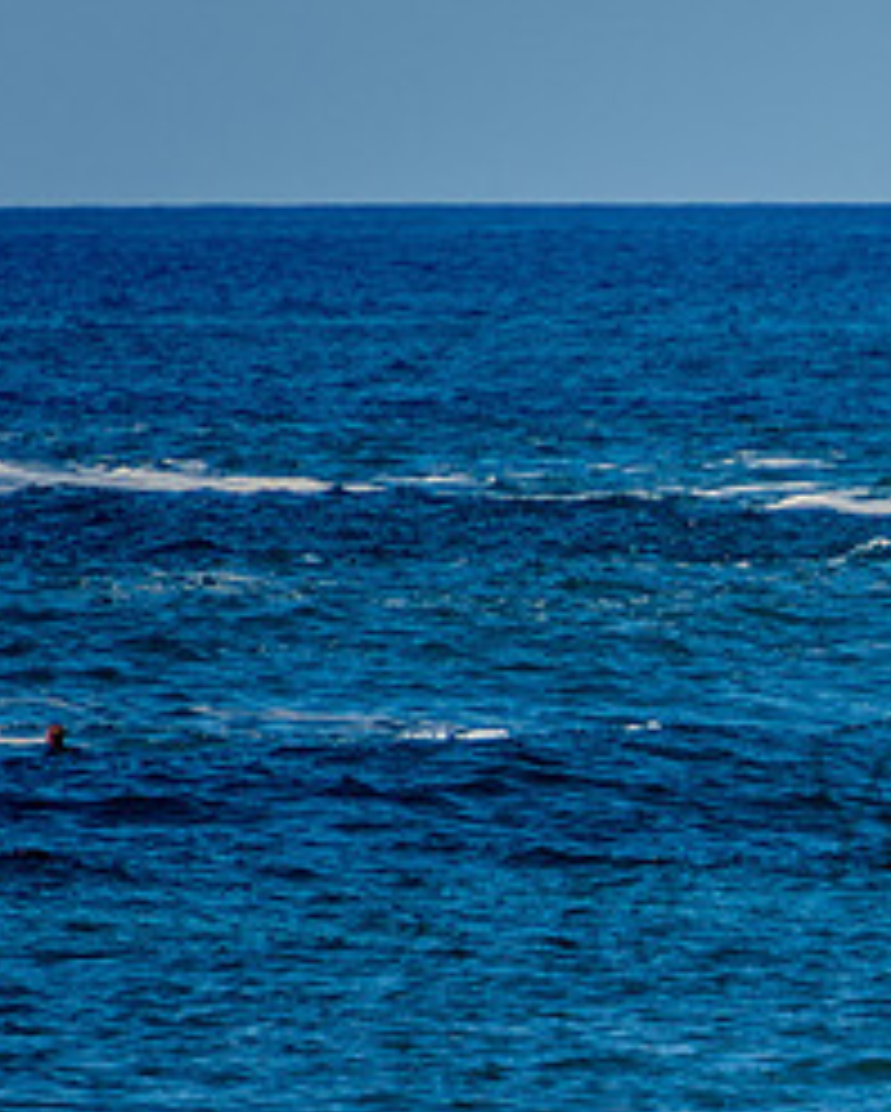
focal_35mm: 1342
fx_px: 44181
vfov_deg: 1.4
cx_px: 1274
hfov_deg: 1.2
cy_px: 777
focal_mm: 400
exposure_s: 1/2000
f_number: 5.6
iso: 360
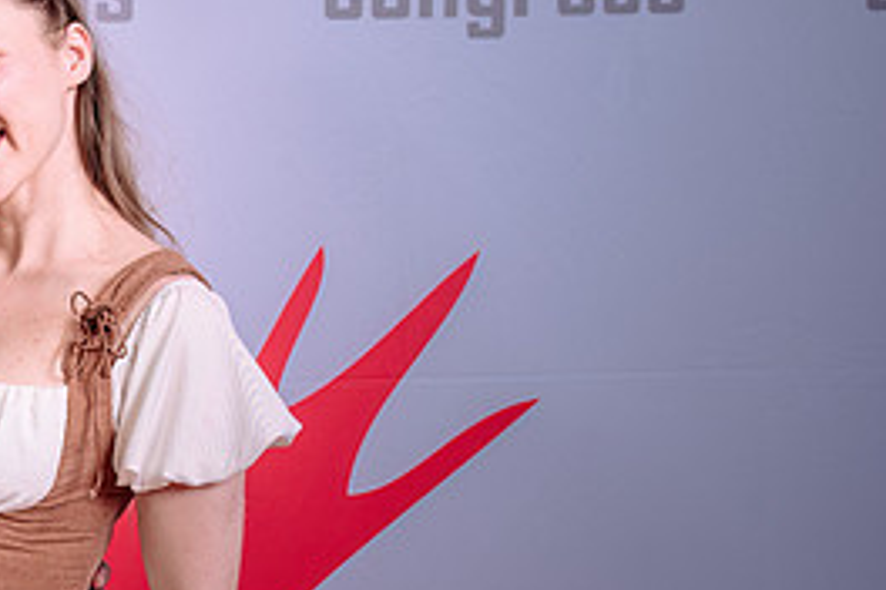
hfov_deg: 22.0
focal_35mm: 88
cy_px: 344
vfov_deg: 15.5
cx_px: -67
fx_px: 2166
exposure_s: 1/160
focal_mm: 38
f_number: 5
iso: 100
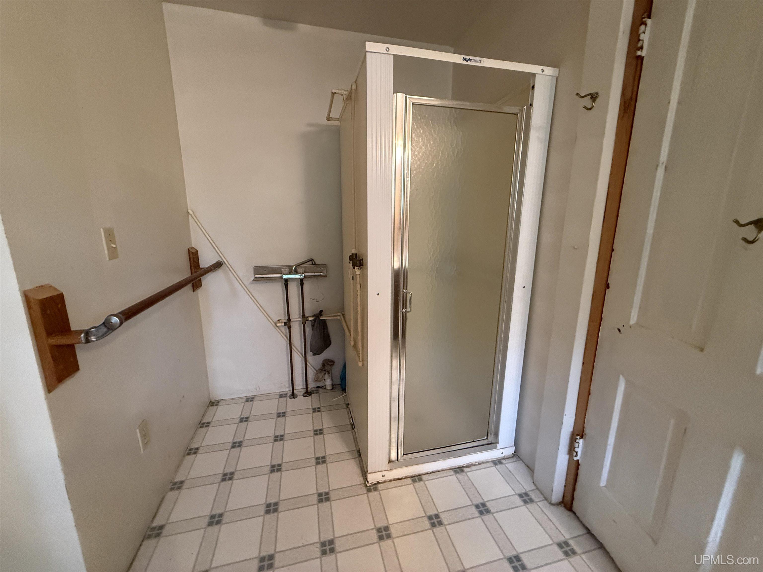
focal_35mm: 14
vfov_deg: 85.7
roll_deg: +0.1
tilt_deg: -10.3
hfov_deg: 102.1
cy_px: 286
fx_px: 309
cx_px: 382
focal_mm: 2.22
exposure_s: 1/60
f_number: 2.2
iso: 640
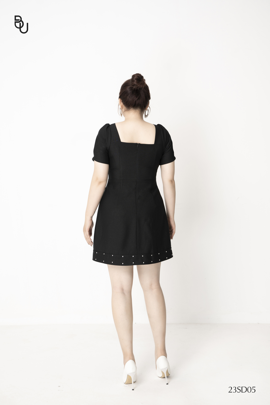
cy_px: 202
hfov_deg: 28.1
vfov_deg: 41.1
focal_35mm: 48
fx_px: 540
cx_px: 135
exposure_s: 1/160
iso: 160
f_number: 4
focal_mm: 48
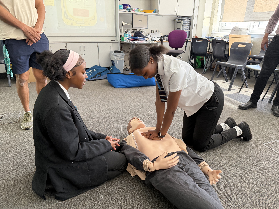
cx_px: 140
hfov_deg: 71.6
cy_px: 104
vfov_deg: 56.8
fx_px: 193
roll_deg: -1.2
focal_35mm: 24
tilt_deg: -20.7
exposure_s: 1/60
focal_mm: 6.76
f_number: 1.78
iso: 320
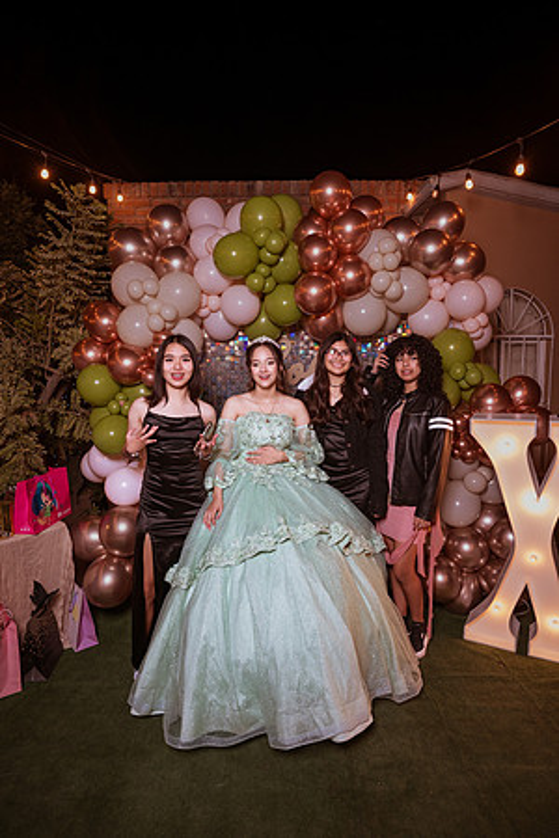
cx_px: 280
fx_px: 466
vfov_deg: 84.0
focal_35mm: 20
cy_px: 419
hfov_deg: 61.9
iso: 1600
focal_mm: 20
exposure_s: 1/100
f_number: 4.5
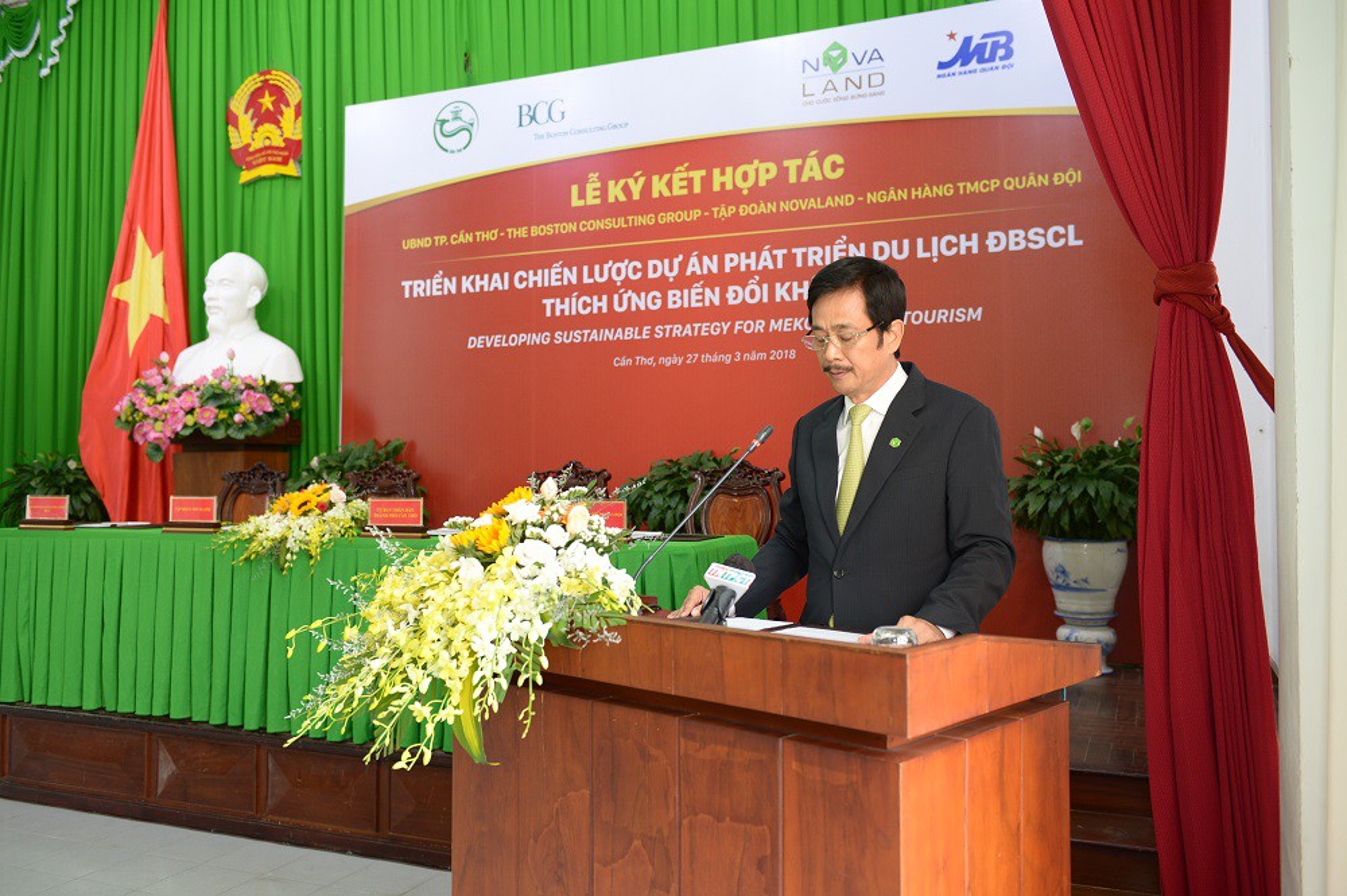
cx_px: 674
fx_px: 1159
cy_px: 448
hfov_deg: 60.3
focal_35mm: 31
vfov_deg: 42.3
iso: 640
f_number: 3.2
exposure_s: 1/125
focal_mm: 31
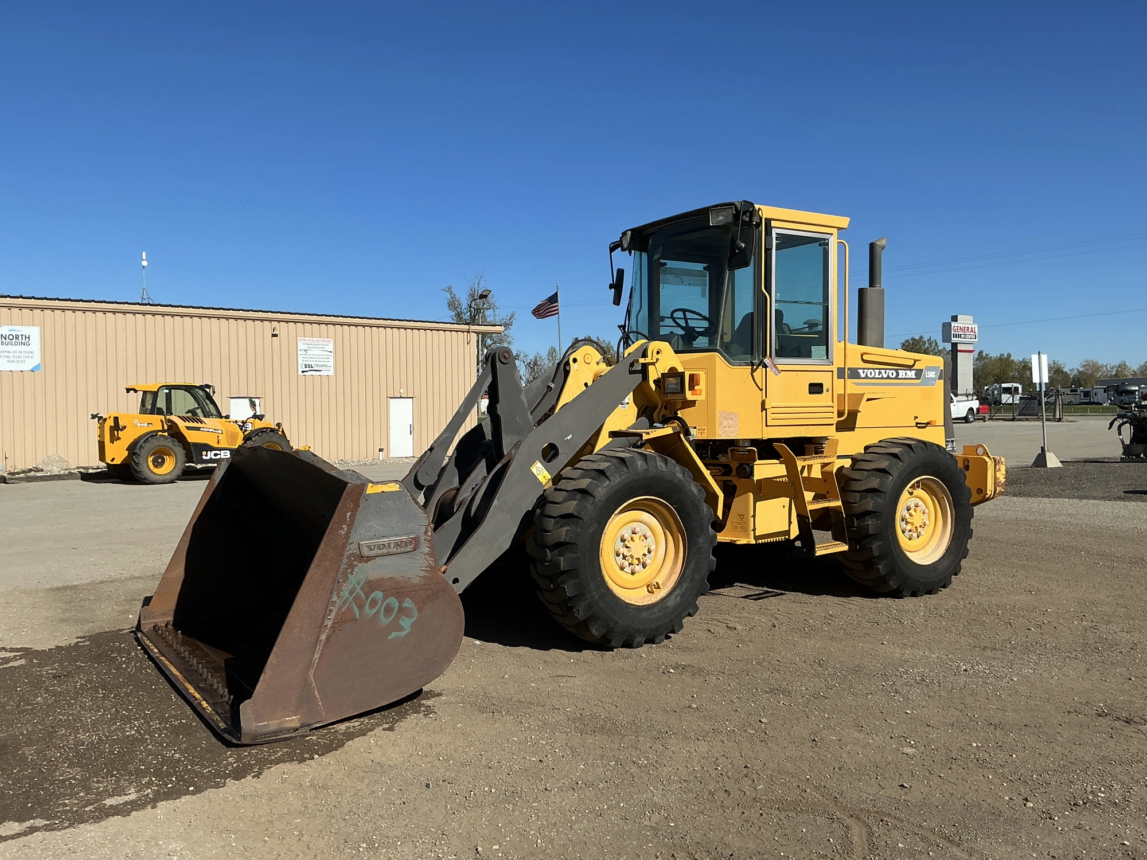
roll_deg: +0.3
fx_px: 928
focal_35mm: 28
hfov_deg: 63.4
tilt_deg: -1.3
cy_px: 430
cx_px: 574
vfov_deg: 49.7
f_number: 1.8
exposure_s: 1/2538
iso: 25
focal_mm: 3
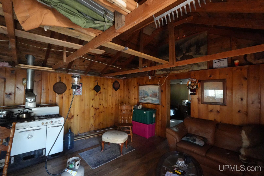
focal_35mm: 16
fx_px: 121
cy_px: 88
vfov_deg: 72.2
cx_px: 132
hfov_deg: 94.9
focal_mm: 11
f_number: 8
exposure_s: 1/25
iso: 6400
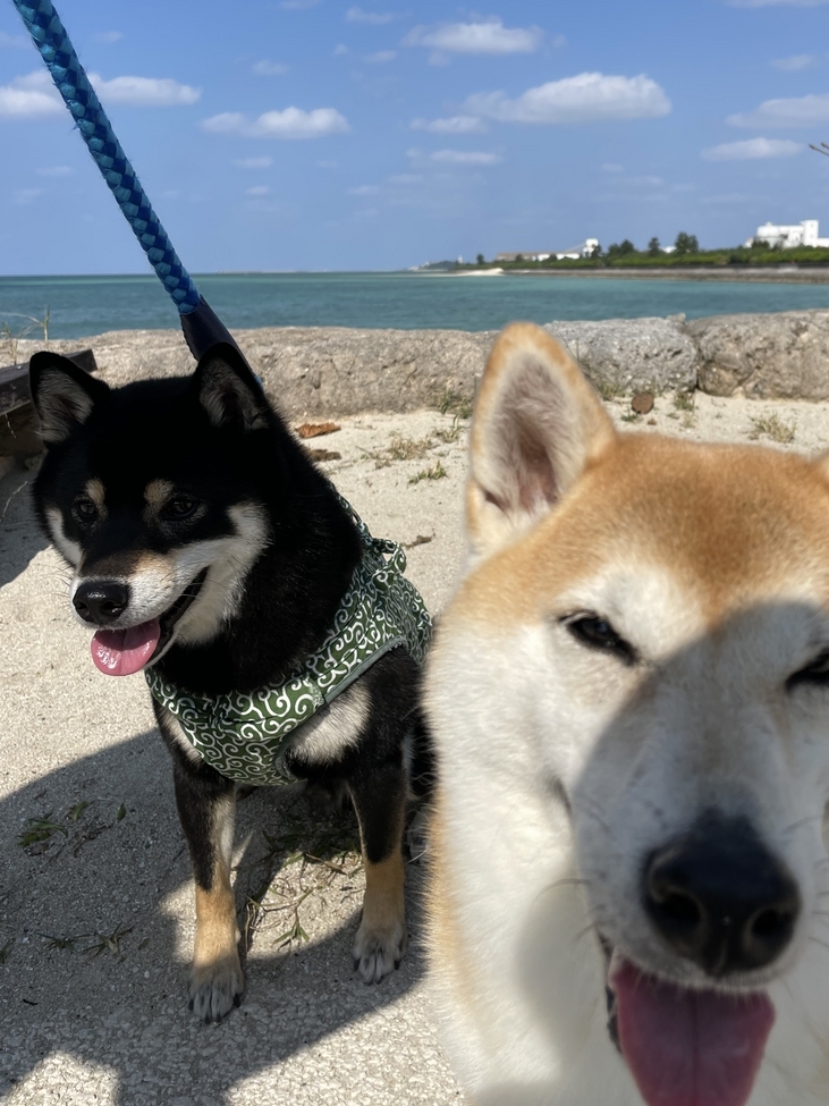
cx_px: 494
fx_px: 1022
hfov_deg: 43.9
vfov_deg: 56.4
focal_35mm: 32
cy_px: 445
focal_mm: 4.2
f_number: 1.6
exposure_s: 1/4132
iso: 32
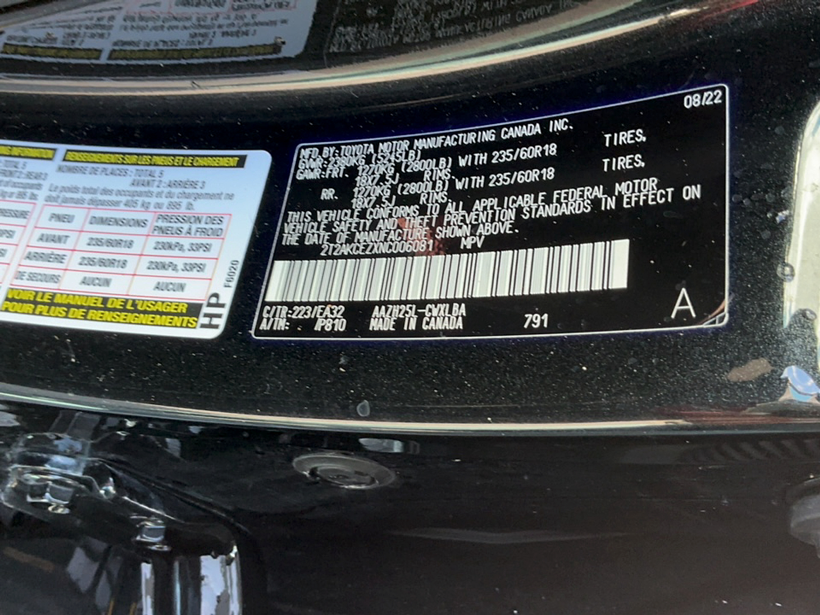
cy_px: 308
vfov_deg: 46.8
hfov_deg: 60.0
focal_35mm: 30
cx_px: 410
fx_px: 711
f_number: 1.8
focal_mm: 3
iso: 32
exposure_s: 1/60
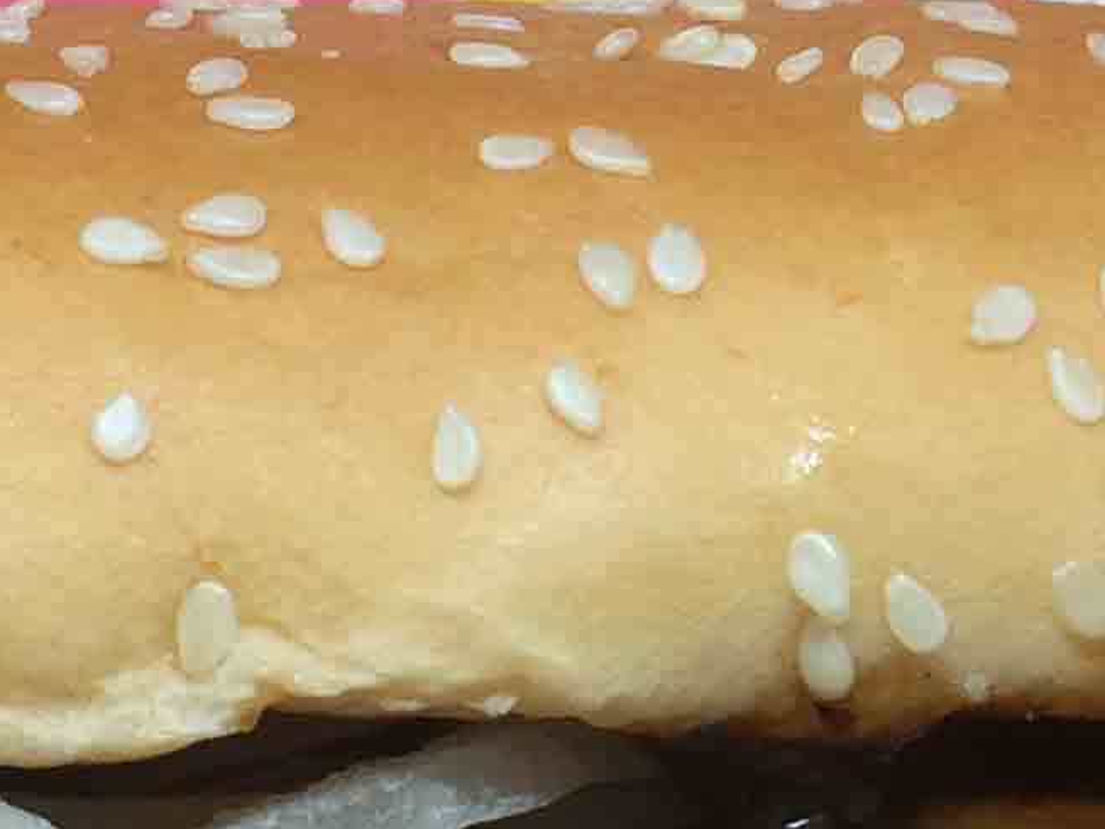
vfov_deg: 10.2
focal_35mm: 145
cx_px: 998
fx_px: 4629
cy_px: 250
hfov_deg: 13.5
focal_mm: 4.15
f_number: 2.2
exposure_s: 1/50
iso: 32
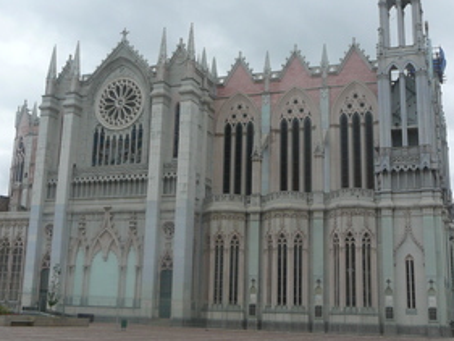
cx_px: 208
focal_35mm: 51
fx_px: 669
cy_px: 142
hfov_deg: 37.5
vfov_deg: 28.5
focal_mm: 6.1
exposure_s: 1/500
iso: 80
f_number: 5
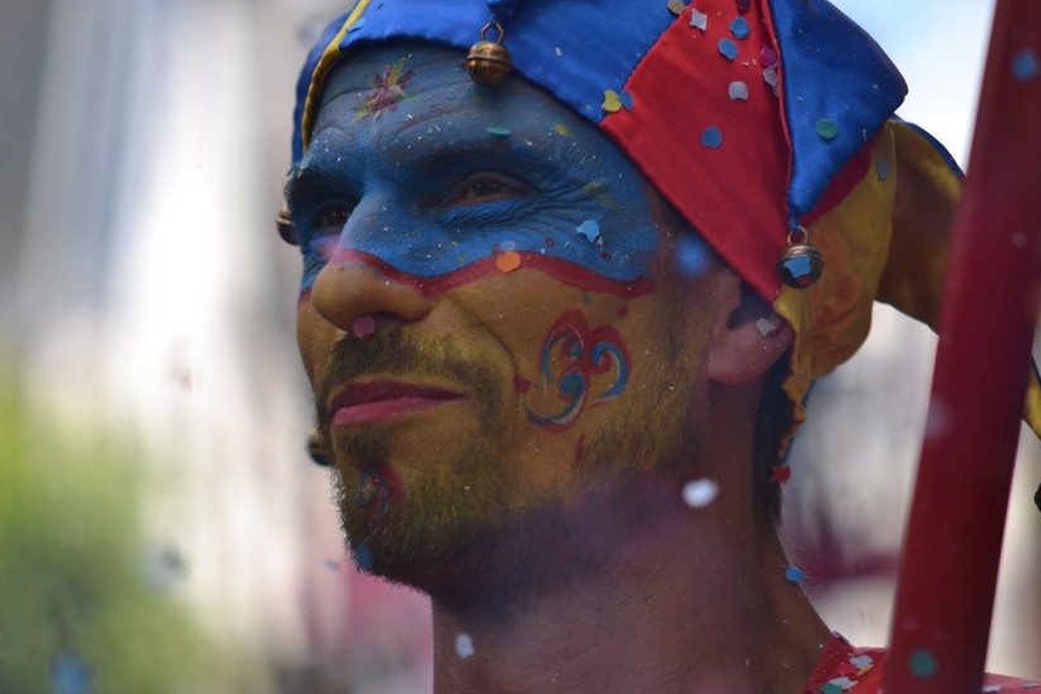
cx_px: 404
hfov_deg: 7.4
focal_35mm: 278
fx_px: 8040
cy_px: 420
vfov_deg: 4.9
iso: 100
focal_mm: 150
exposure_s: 1/400
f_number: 4
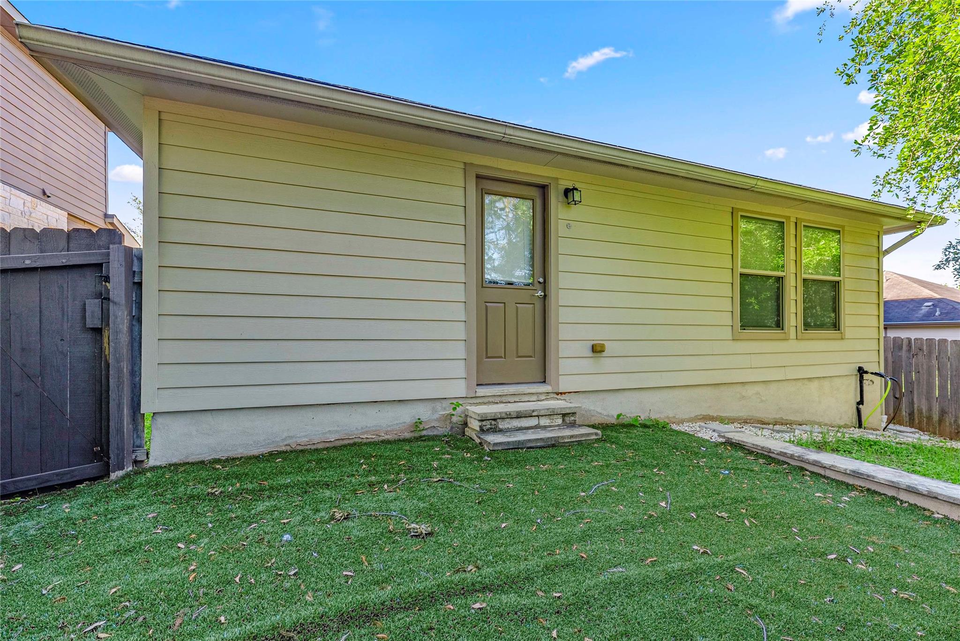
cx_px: 480
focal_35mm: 15
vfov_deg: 77.4
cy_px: 320
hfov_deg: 100.4
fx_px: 400
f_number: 8
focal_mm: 15
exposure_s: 1/40
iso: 100
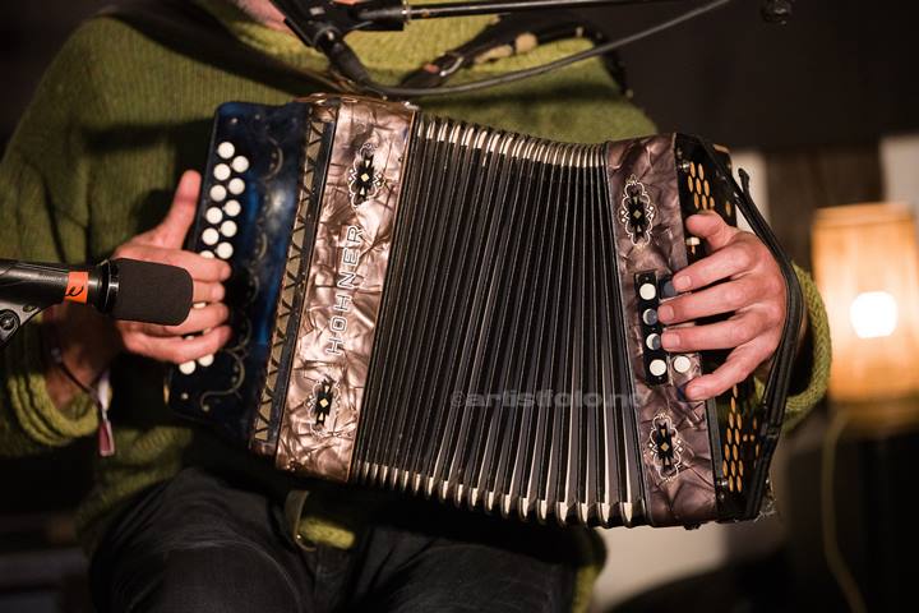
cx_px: 460
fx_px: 3318
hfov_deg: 15.8
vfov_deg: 10.5
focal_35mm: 130
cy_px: 306
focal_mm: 130
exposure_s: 1/800
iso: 1600
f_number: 2.8
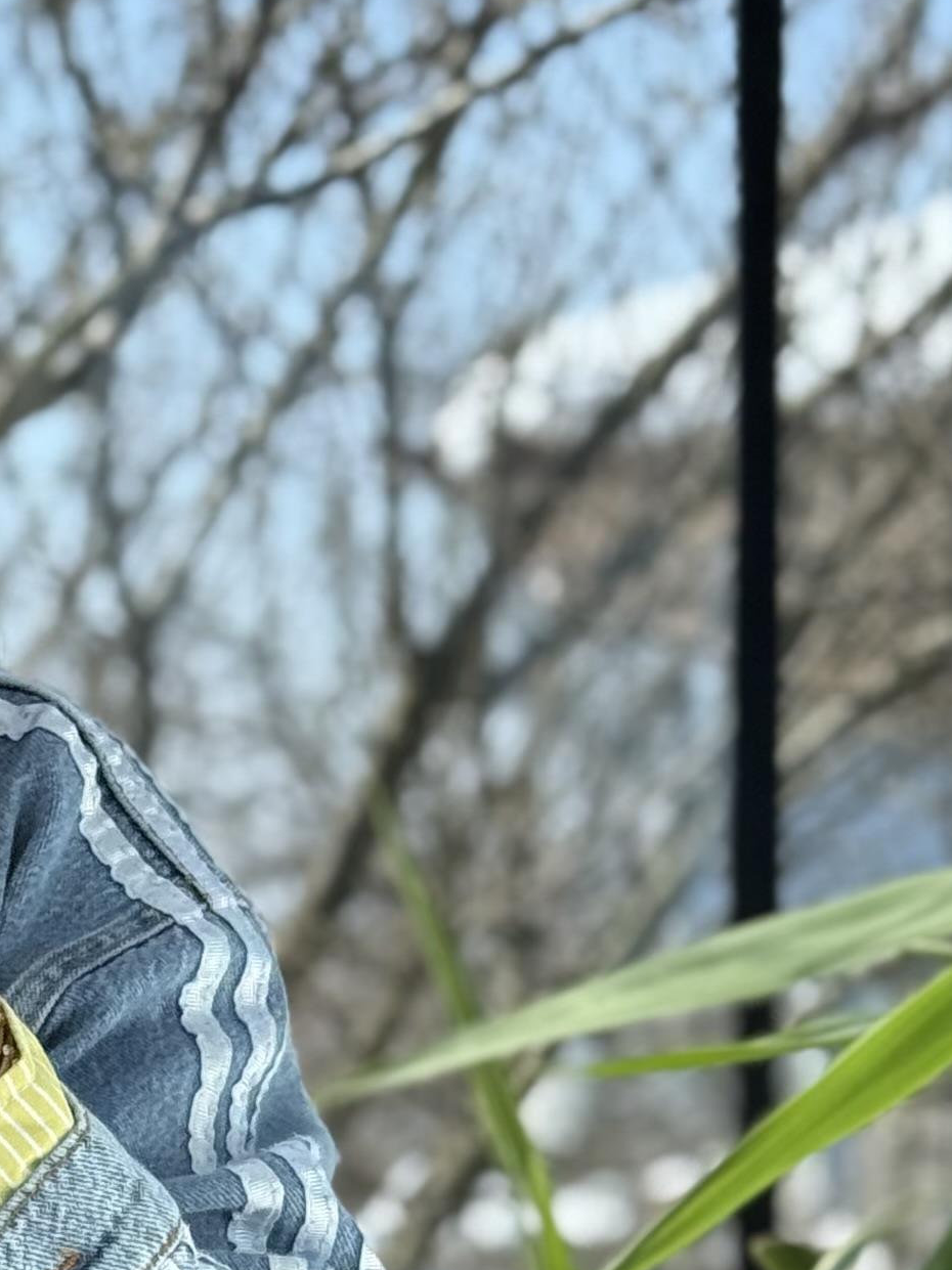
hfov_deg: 9.3
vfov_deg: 12.4
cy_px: 1509
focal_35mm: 156
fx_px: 5723
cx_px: -419
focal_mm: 6.76
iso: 64
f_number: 1.78
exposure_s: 1/980
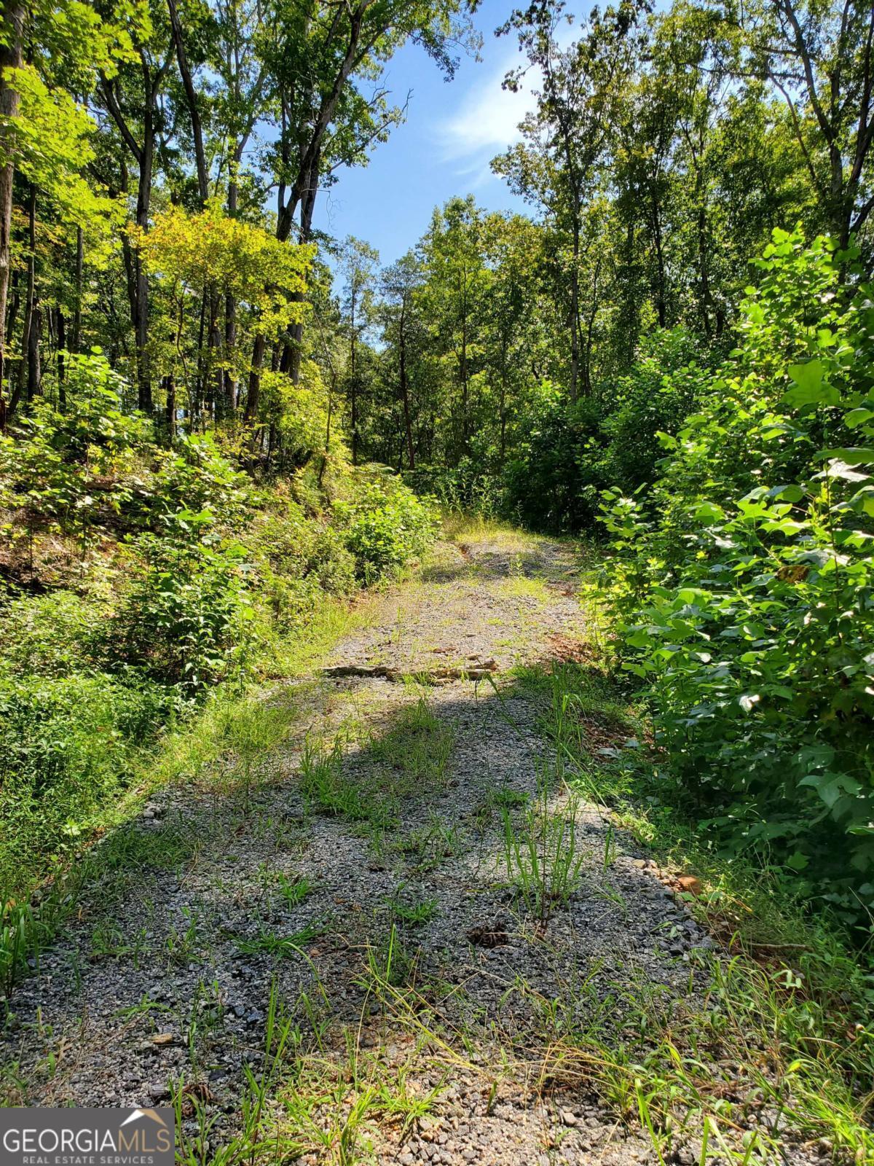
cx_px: 437
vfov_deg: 67.3
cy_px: 583
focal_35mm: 26
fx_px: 875
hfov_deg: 53.1
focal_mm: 4.3
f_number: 2.4
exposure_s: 1/986
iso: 50
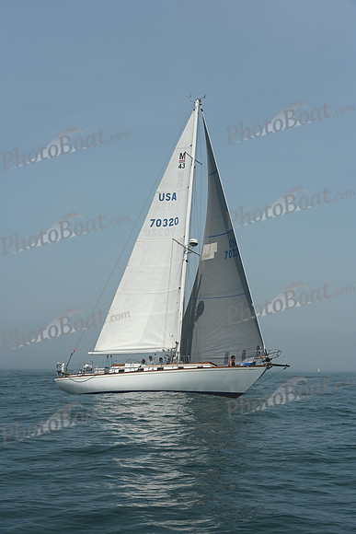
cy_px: 267
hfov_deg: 19.5
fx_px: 1038
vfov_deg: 28.8
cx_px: 178
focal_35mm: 70
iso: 320
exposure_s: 1/1250
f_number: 8
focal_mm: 70
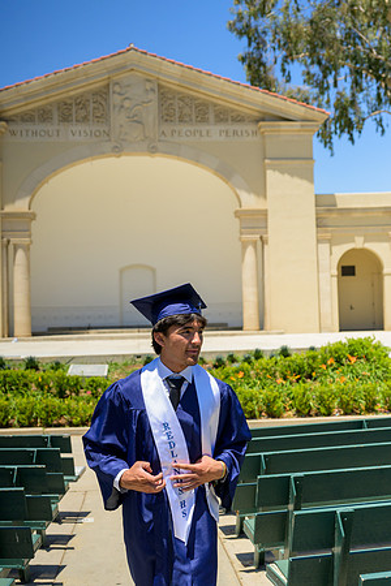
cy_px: 293
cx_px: 196
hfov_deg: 33.4
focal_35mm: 40
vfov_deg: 48.5
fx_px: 652
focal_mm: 40
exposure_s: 1/8000
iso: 800
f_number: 4
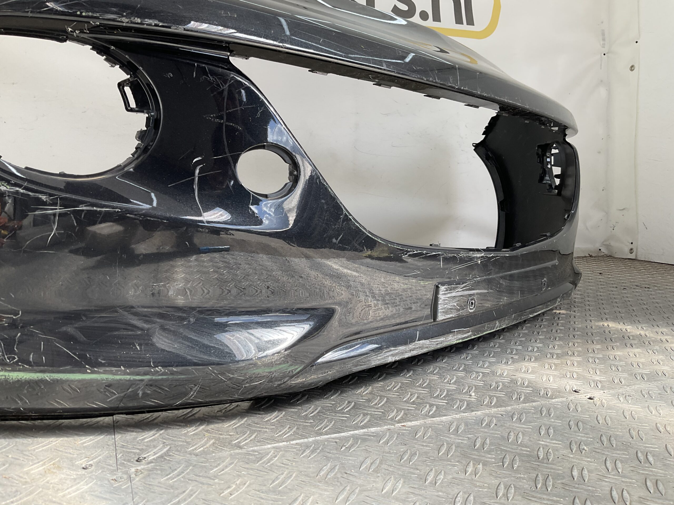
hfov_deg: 61.7
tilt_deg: -6.8
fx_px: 565
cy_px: 252
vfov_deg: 48.2
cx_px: 337
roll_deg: -1.2
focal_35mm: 29
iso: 16
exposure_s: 1/307
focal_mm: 3
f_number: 1.8
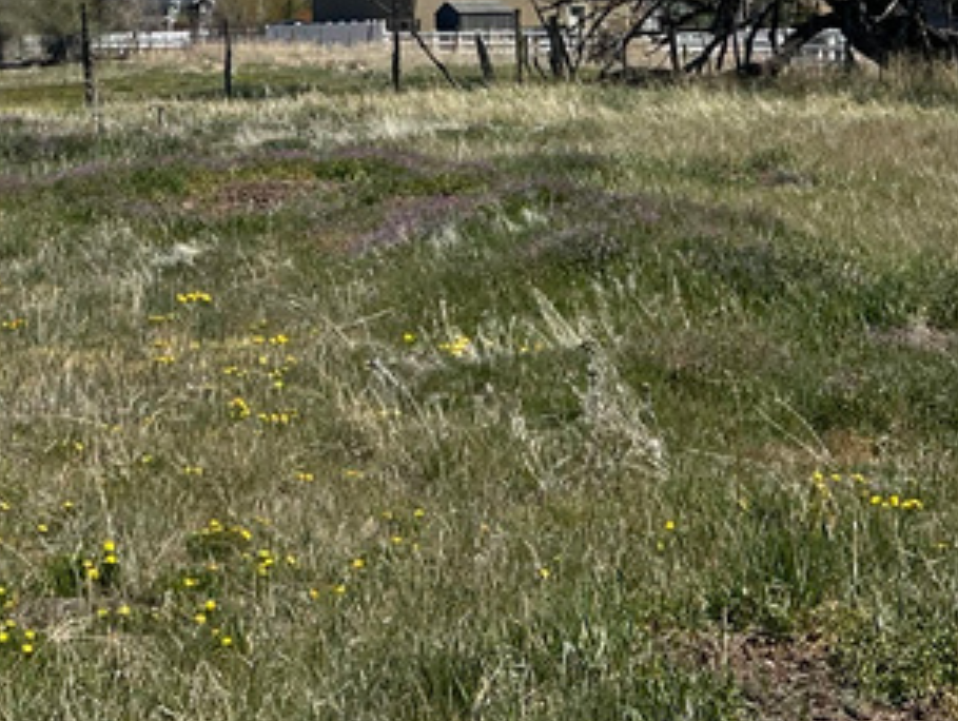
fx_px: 2244
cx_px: 357
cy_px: -272
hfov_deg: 24.0
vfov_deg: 17.0
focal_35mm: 81
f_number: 1.78
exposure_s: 1/6211
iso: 80
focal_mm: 6.86
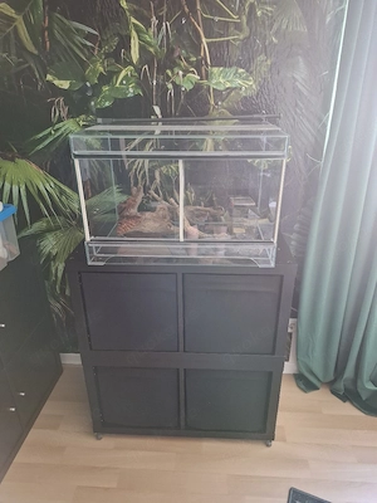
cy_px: 252
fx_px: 334
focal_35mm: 23
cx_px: 188
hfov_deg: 58.9
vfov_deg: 73.9
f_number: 1.8
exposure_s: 1/25
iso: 500
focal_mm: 5.54
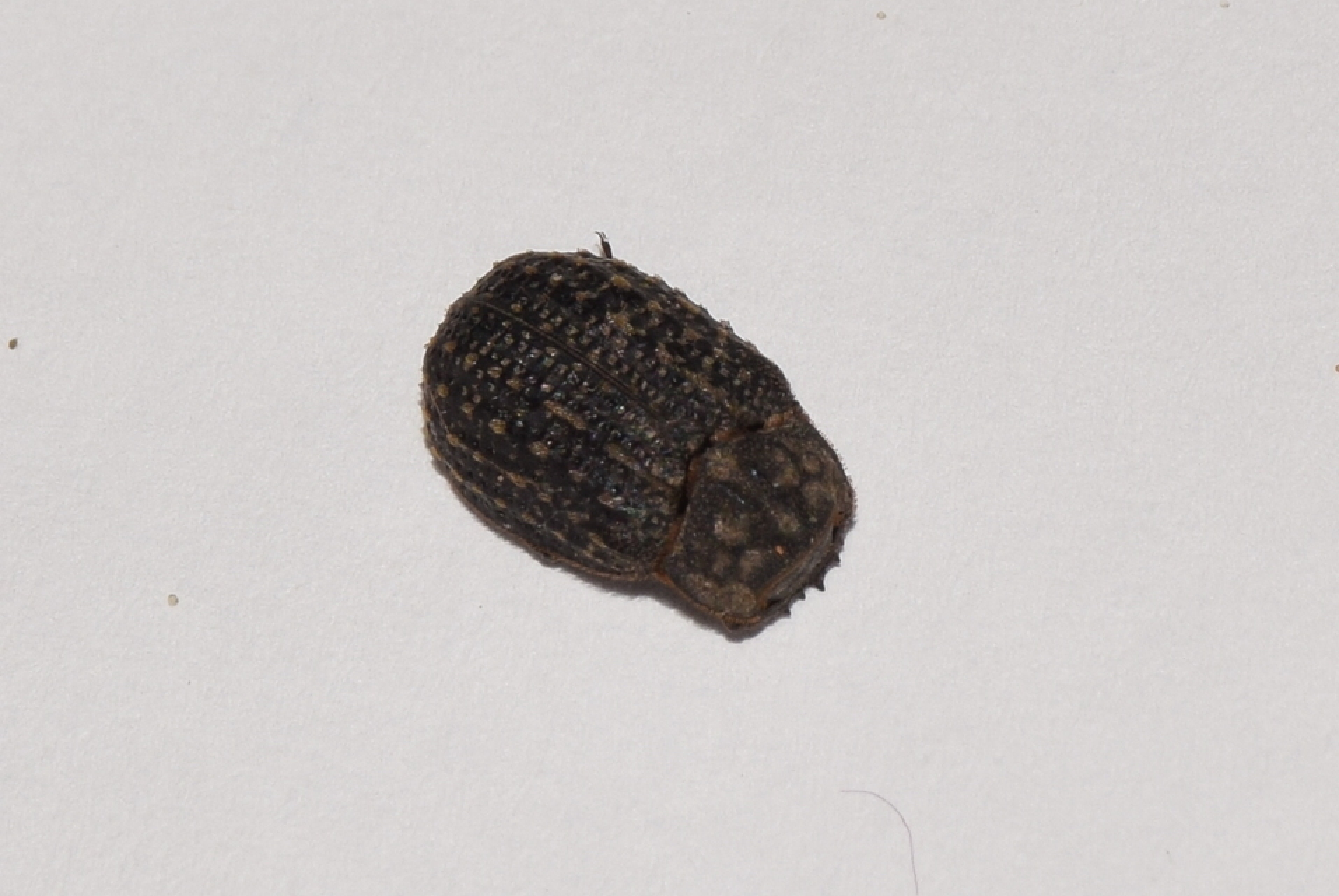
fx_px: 7818
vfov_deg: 6.6
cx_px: 670
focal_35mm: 210
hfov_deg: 9.8
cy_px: 448
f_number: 14
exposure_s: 1/200
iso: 160
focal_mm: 140
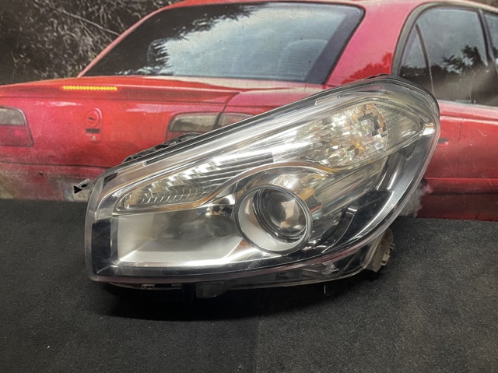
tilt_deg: -32.5
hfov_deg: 67.3
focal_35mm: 26
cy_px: 186
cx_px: 249
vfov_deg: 53.0
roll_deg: -0.1
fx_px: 374
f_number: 1.6
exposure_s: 1/50
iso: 160
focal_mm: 4.2
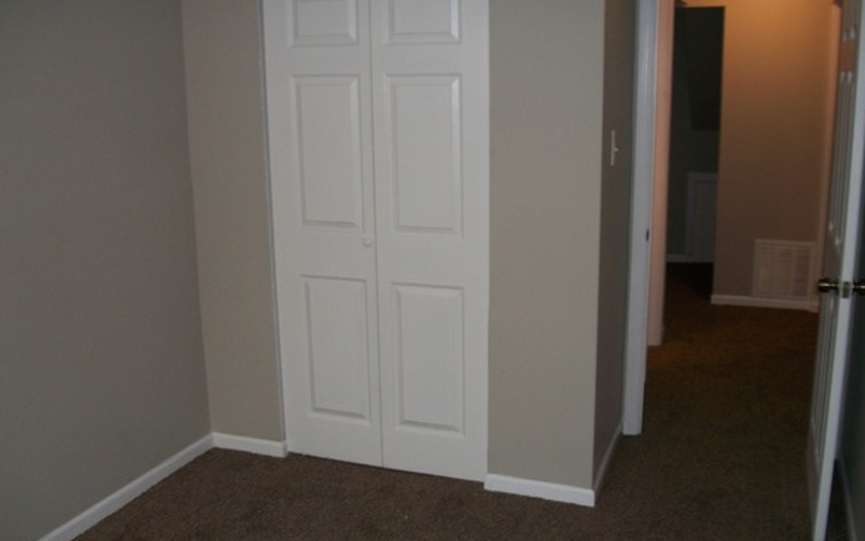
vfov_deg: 34.4
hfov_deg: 52.7
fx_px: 872
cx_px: 401
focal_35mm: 37
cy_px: 274
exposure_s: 1/30
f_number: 2.9
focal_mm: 5.7
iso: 80
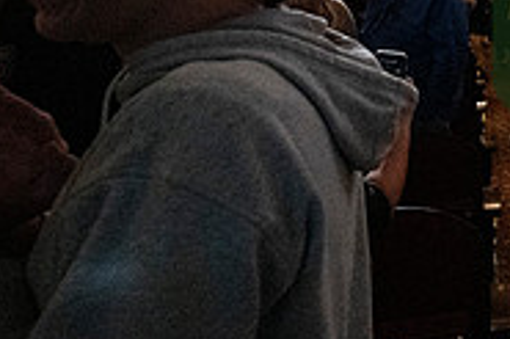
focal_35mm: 44
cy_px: 44
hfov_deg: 31.4
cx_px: 700
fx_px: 623
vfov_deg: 29.4
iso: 32000
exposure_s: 1/400
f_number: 4
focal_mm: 14
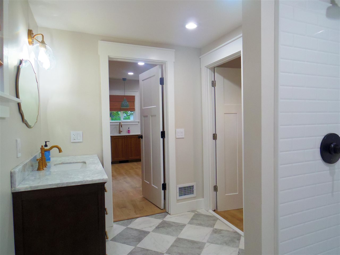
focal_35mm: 23
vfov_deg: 58.9
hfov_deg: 73.9
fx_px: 226
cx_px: 170
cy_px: 128
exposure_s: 1/60
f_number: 3.2
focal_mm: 5
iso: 800
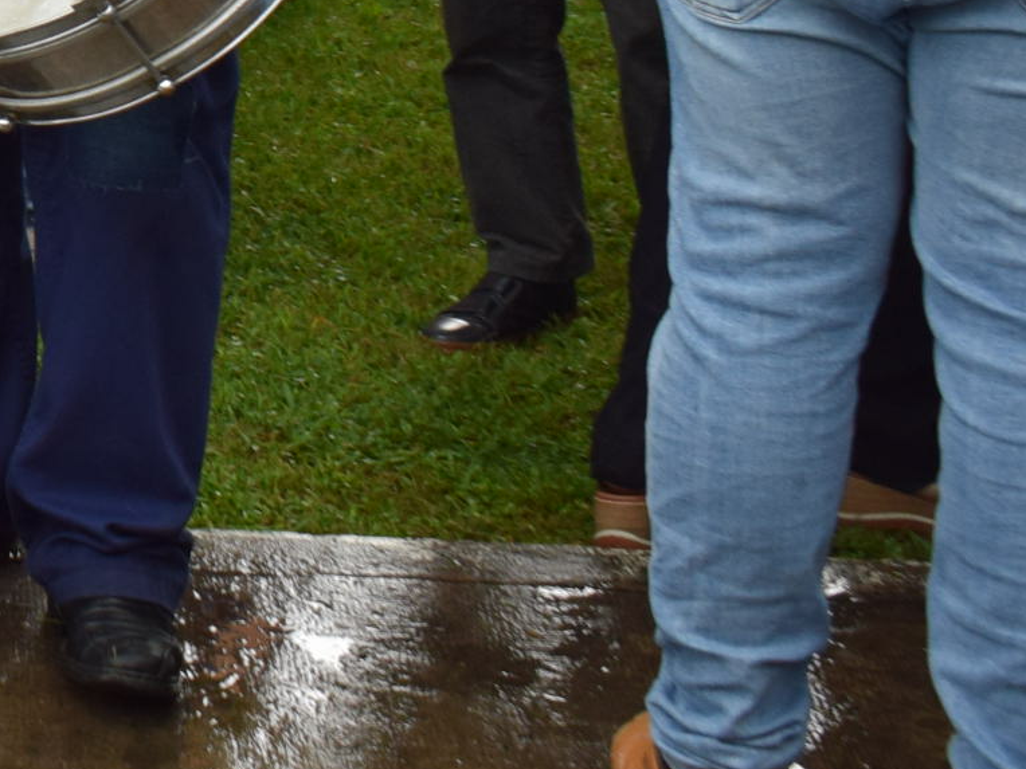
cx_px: -678
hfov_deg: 15.5
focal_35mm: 113
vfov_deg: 12.5
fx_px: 3349
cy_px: -338
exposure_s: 1/125
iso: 400
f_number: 5.6
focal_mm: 20
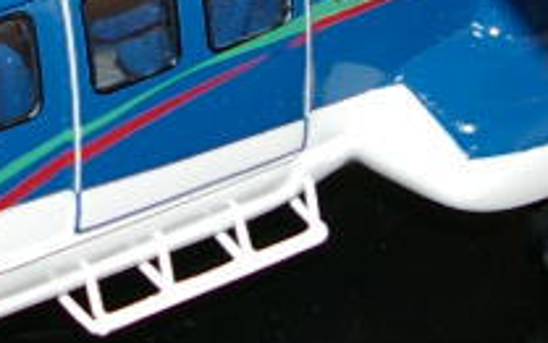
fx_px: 4693
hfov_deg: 6.7
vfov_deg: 4.2
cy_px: -204
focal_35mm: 314
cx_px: 134
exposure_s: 1/45
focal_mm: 28
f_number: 4
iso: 200
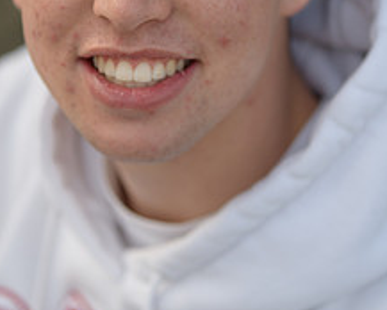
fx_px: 1559
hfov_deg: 14.1
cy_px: 53
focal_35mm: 136
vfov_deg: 11.3
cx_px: 177
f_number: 2.8
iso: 250
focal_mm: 70
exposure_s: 1/400
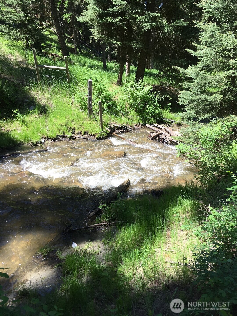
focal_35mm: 29
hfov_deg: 48.2
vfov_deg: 61.7
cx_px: 118
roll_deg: +0.1
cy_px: 158
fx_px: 265
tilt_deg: -21.8
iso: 25
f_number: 2.2
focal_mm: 4.15
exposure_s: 1/490
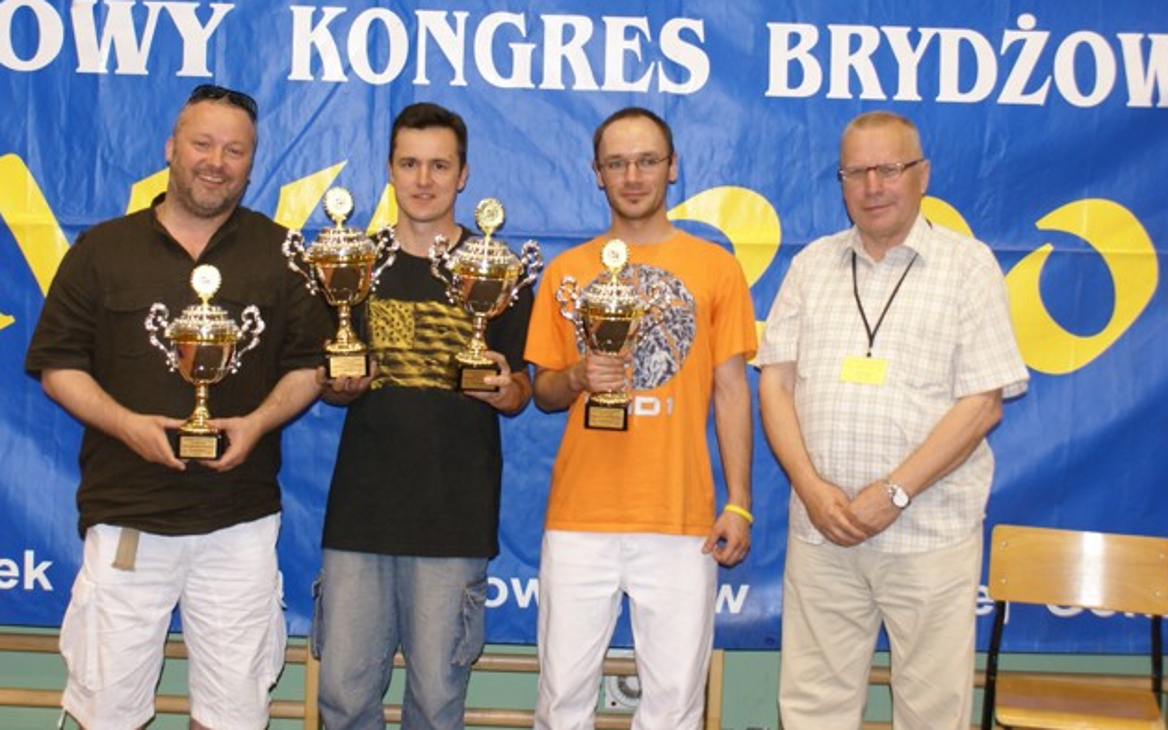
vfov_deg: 21.8
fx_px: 1896
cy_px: 305
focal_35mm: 60
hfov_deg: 34.2
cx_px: 531
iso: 400
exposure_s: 1/30
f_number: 5.6
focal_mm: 35
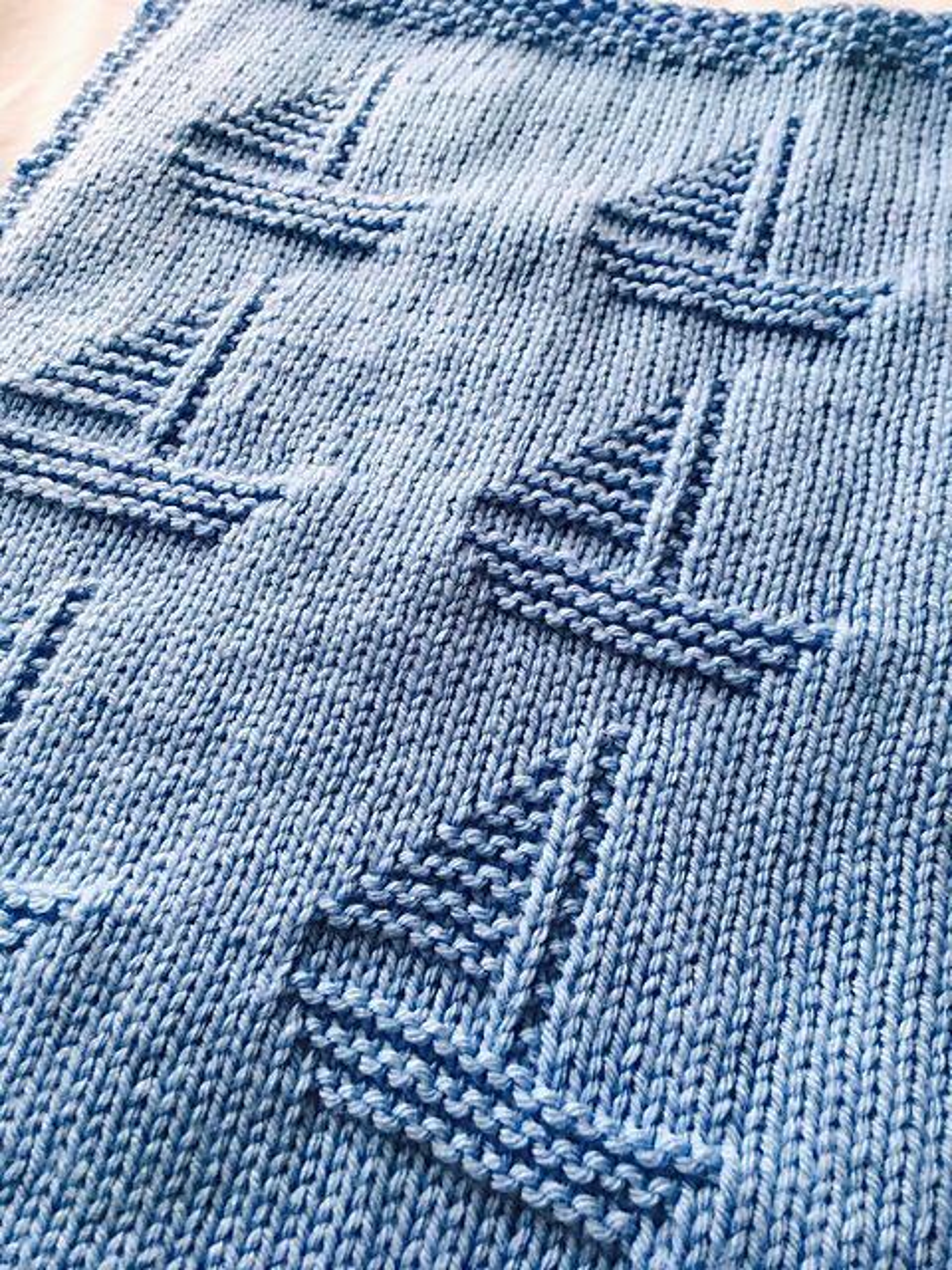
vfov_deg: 61.7
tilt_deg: -59.6
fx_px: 1063
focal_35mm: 29
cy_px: 635
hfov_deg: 48.2
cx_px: 476
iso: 50
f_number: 2.2
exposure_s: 1/33
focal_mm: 4.15
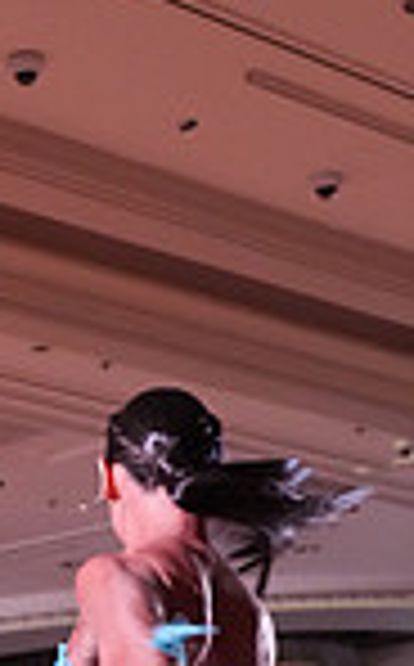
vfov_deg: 14.3
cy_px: 891
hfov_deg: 9.2
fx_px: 2537
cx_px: -119
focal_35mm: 140
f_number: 5
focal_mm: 35
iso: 6400
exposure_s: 1/320
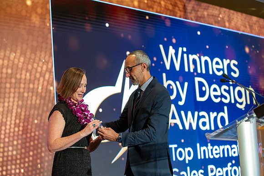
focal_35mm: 70
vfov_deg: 19.4
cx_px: 132
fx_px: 513
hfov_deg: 28.9
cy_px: 88
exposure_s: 1/125
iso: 3200
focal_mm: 70
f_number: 2.8
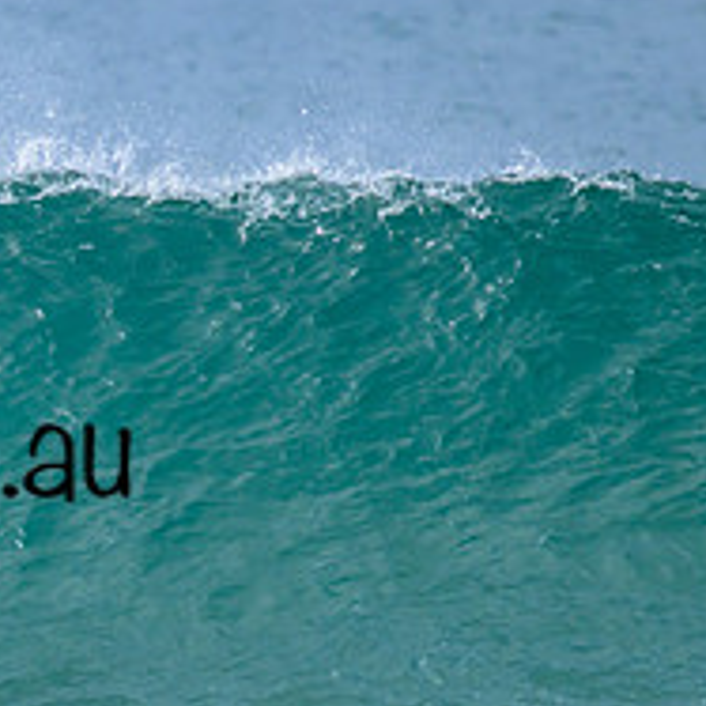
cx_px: -265
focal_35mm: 2115
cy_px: 407
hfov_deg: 0.8
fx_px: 48803
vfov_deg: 0.8
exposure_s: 1/2000
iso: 1250
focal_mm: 800
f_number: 11
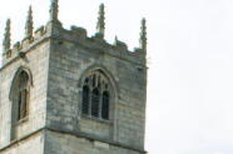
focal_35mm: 106
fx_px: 684
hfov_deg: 18.7
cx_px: 249
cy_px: 242
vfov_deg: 12.2
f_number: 10
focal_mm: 20
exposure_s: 1/160
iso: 100
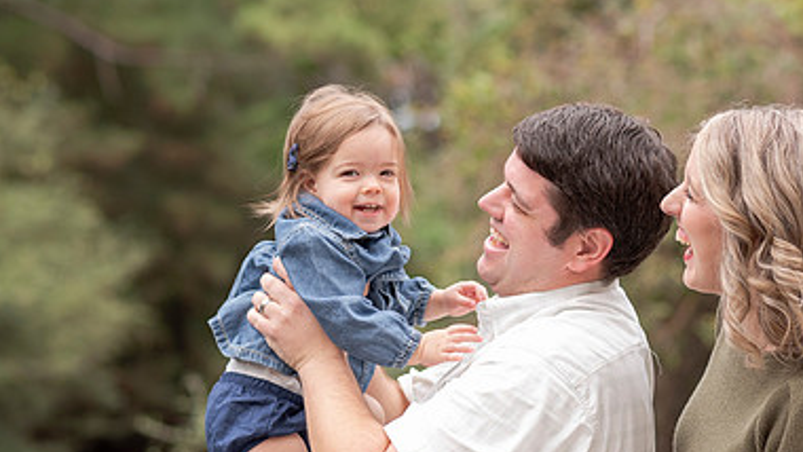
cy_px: 169
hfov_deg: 15.3
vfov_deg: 8.7
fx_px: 2982
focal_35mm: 140
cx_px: 543
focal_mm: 85
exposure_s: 1/800
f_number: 2.8
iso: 320
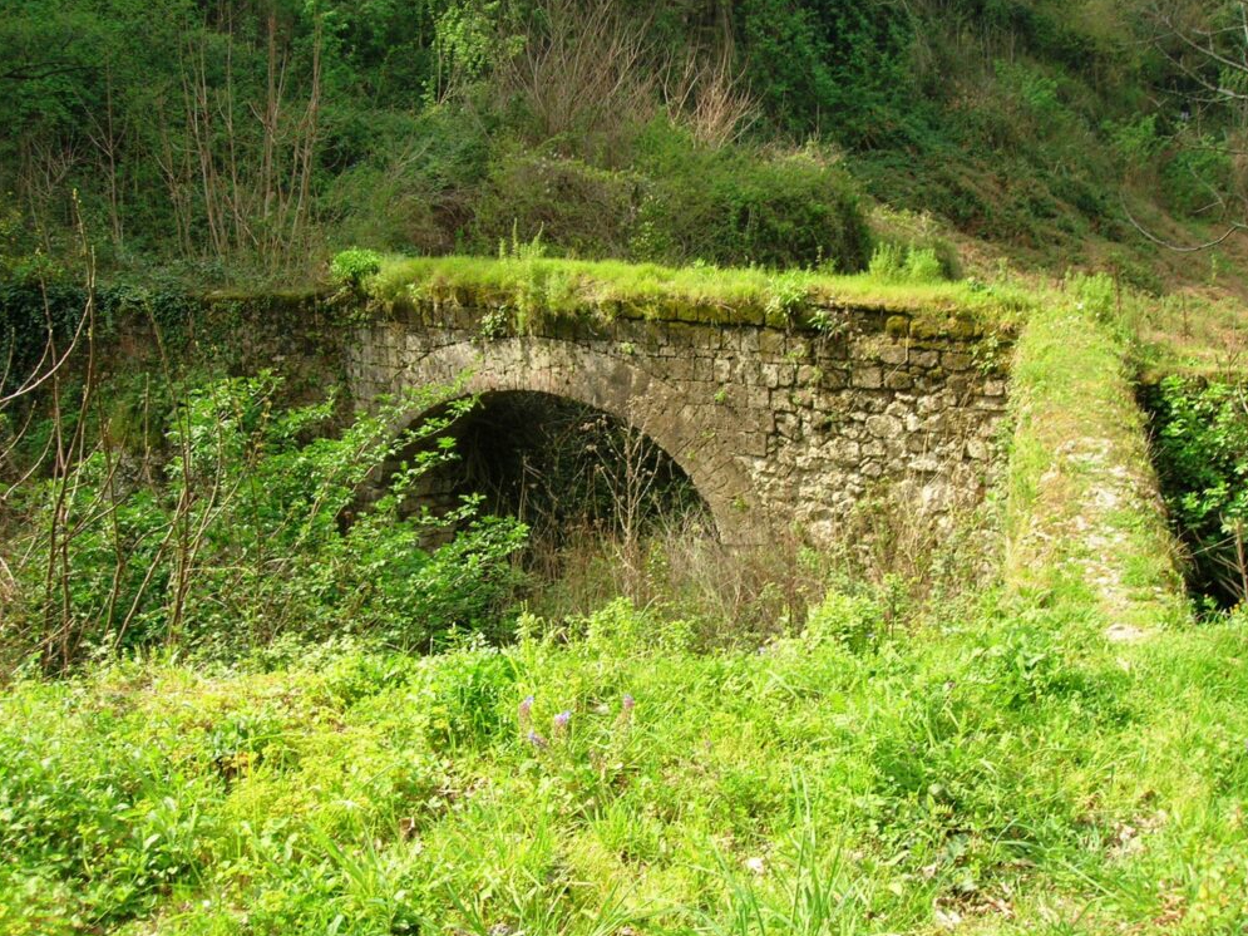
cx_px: 635
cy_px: 477
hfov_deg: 52.6
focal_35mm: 35
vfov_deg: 40.7
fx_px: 1262
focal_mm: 5.7
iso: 50
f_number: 4.9
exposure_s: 1/85
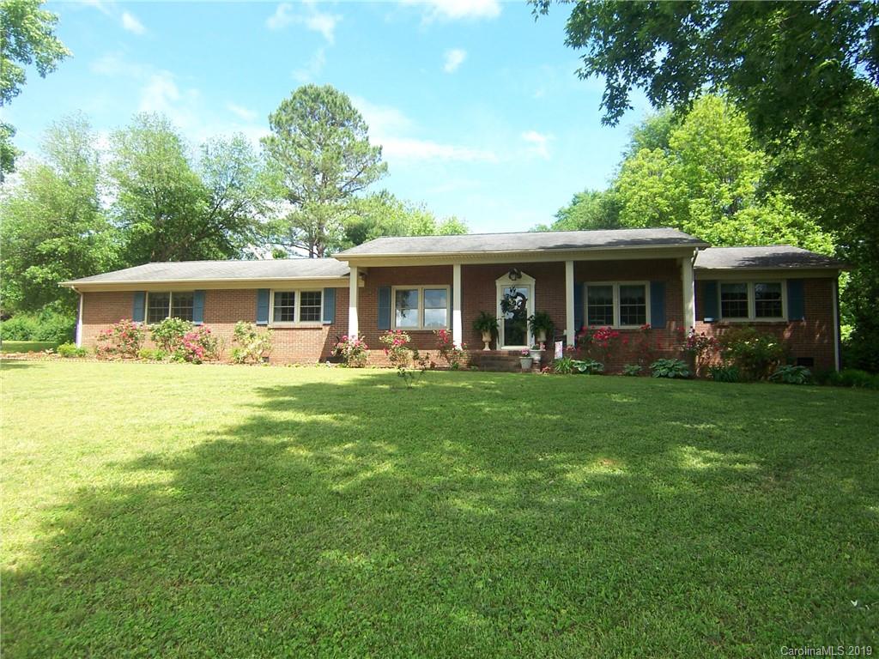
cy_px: 330
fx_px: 584
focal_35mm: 23
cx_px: 440
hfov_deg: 73.9
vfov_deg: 58.9
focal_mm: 3.8
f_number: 2.8
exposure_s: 1/320
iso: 64
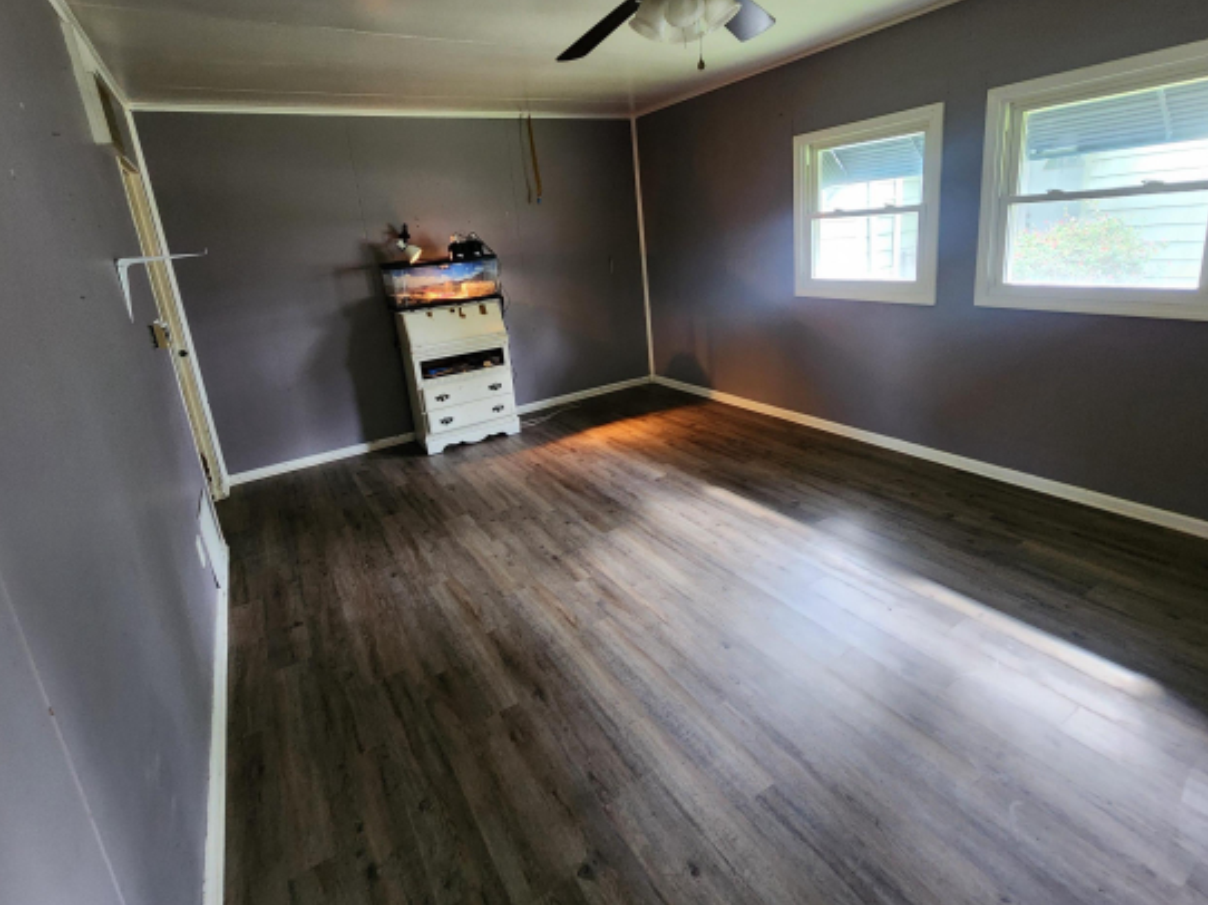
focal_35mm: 16
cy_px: 390
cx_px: 621
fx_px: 558
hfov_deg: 94.5
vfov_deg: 77.6
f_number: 2.2
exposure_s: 1/30
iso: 500
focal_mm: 2.2
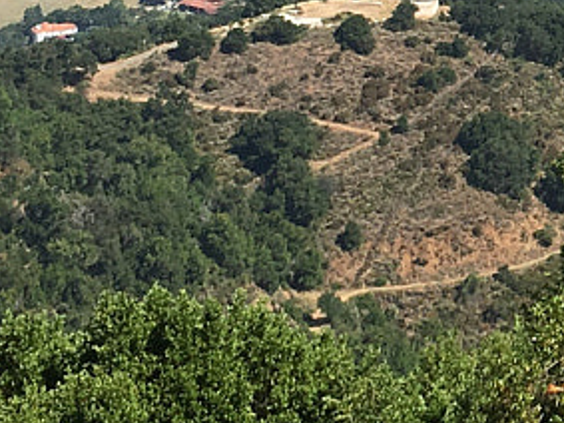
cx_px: 933
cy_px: -80
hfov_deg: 11.4
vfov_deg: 8.9
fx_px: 2671
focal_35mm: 164
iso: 25
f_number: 2.2
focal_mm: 4.15
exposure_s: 1/1202
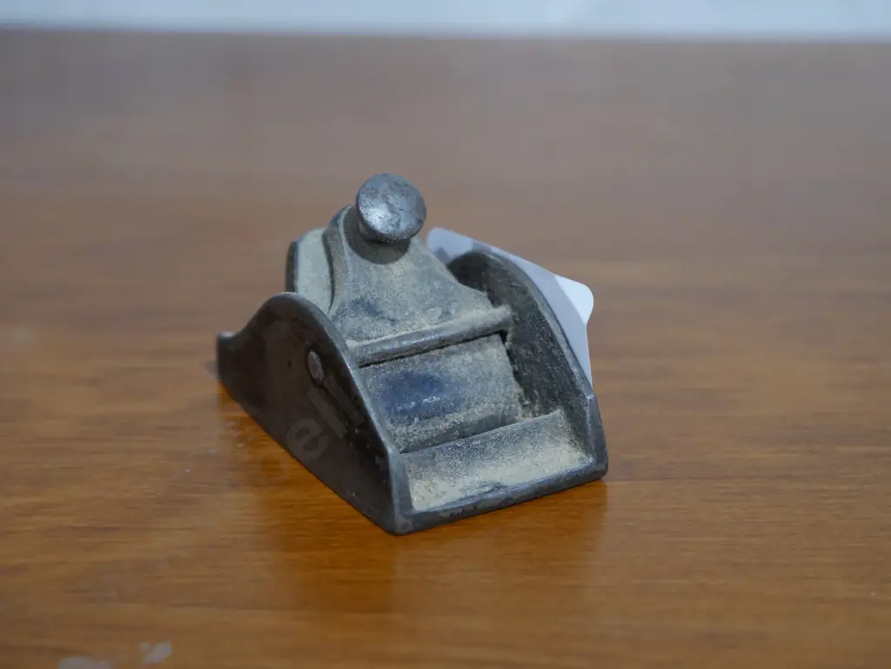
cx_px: 446
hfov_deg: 28.5
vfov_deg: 21.6
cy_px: 334
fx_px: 1751
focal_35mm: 68
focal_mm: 34
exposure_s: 1/80
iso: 1600
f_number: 5.4
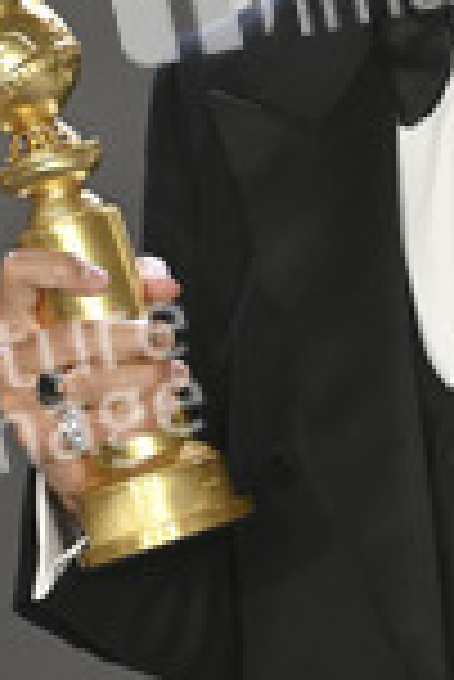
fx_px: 9228
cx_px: 463
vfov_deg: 4.2
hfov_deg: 2.8
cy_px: 185
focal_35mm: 489
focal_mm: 185
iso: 6400
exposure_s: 1/320
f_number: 8
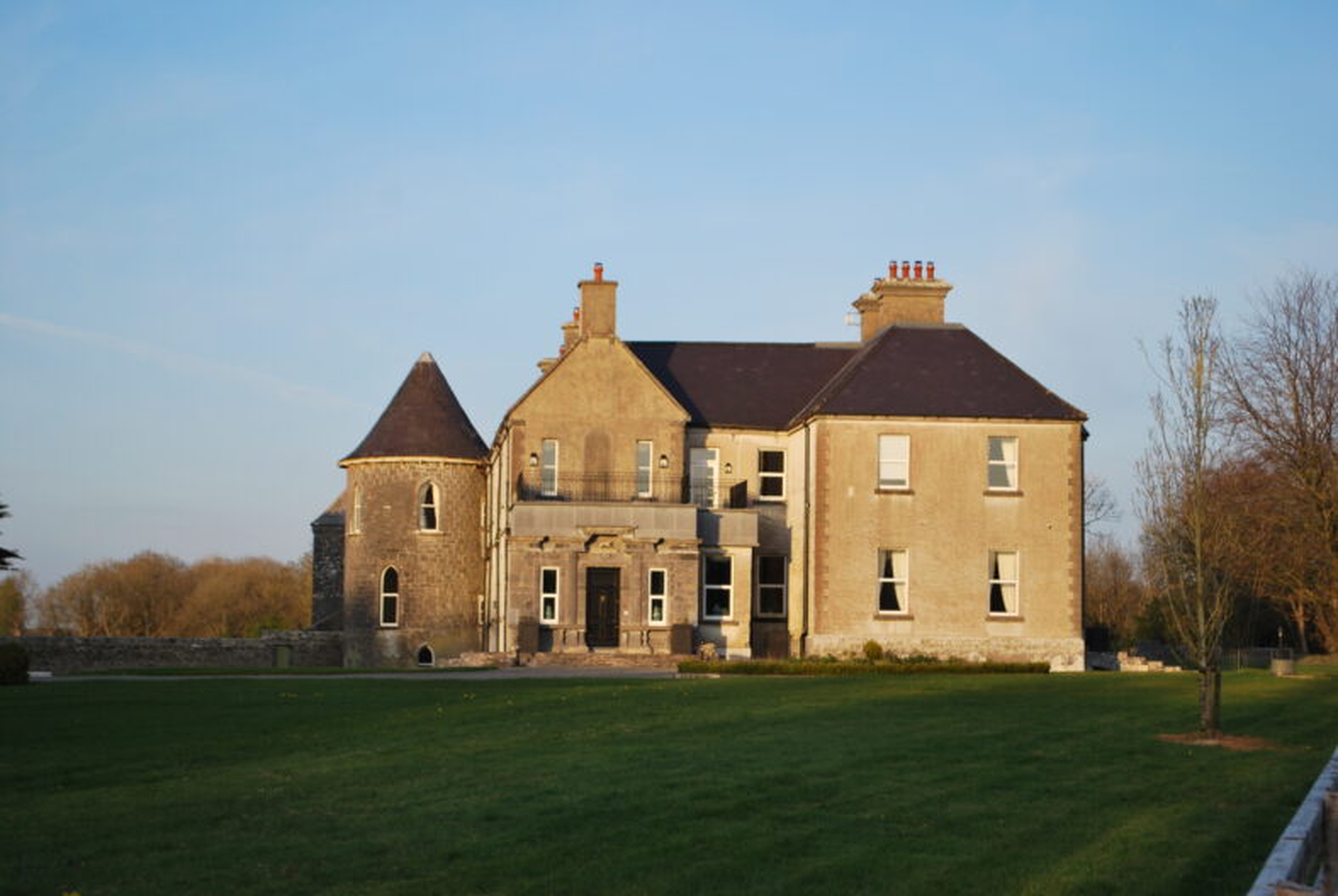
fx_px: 2512
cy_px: 448
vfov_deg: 20.2
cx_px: 669
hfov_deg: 29.8
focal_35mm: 68
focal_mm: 45
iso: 100
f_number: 6.3
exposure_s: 1/160
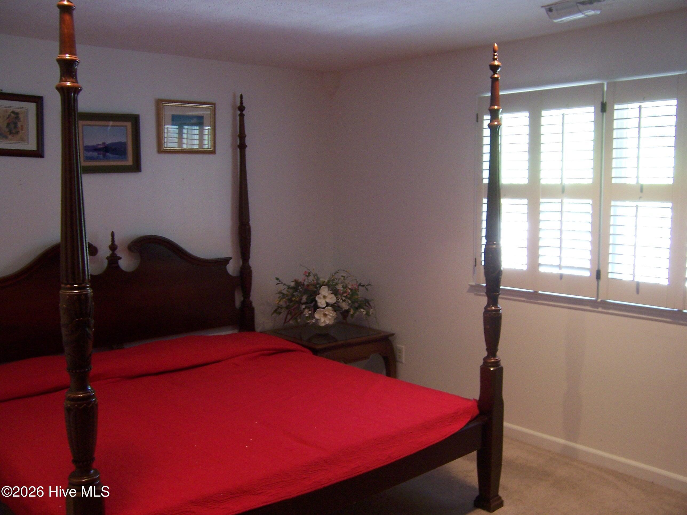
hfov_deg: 55.4
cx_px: 344
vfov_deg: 42.9
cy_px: 258
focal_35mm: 33
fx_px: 655
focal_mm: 5.5
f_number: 3.4
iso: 140
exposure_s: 1/8
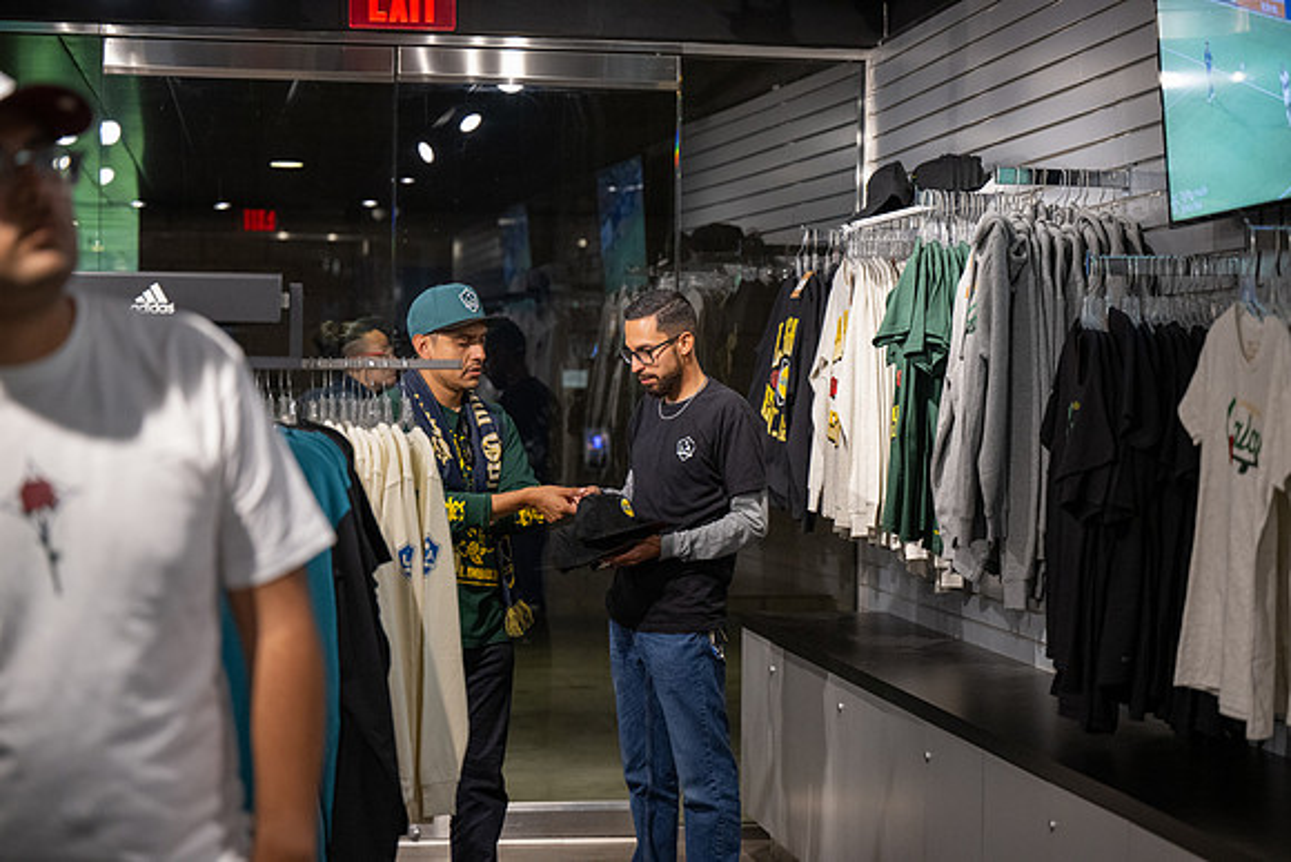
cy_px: 431
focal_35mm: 70
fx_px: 2511
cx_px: 646
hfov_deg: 28.8
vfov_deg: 19.5
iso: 2800
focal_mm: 70
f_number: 2.8
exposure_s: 1/200
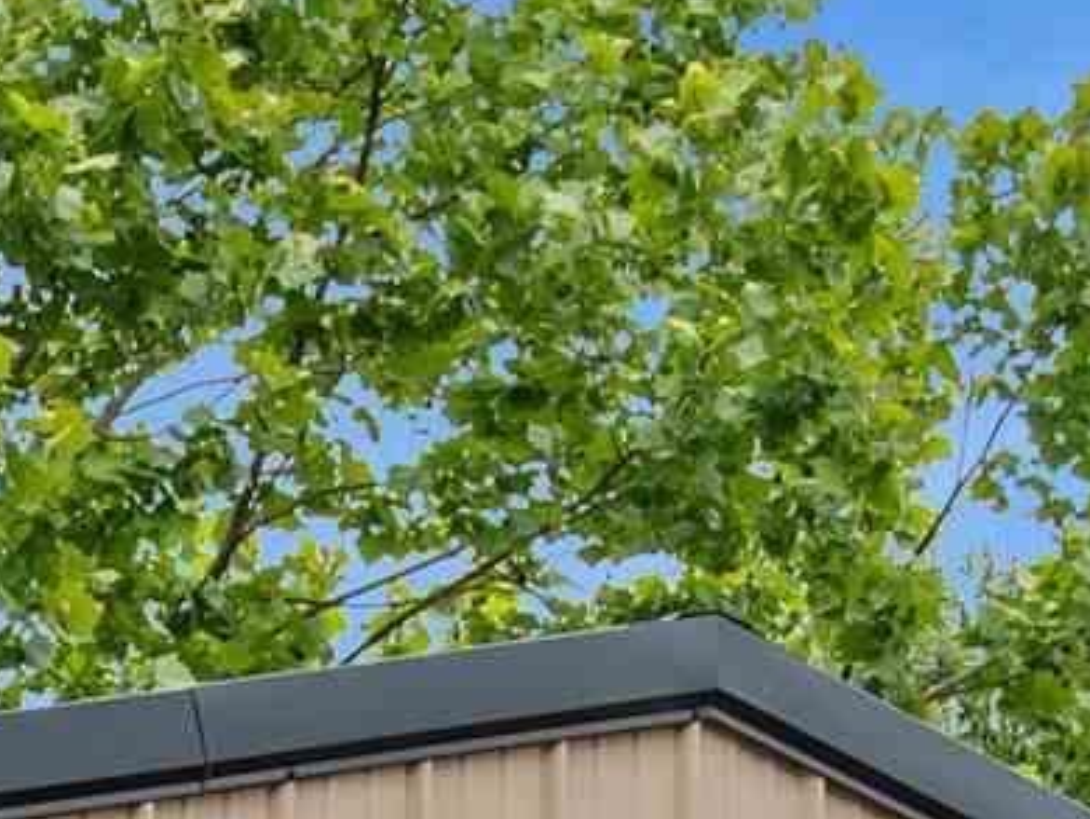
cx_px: -20
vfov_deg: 5.9
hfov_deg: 8.7
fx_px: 7152
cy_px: 2745
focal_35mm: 227
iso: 200
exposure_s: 1/160
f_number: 5.6
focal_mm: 30
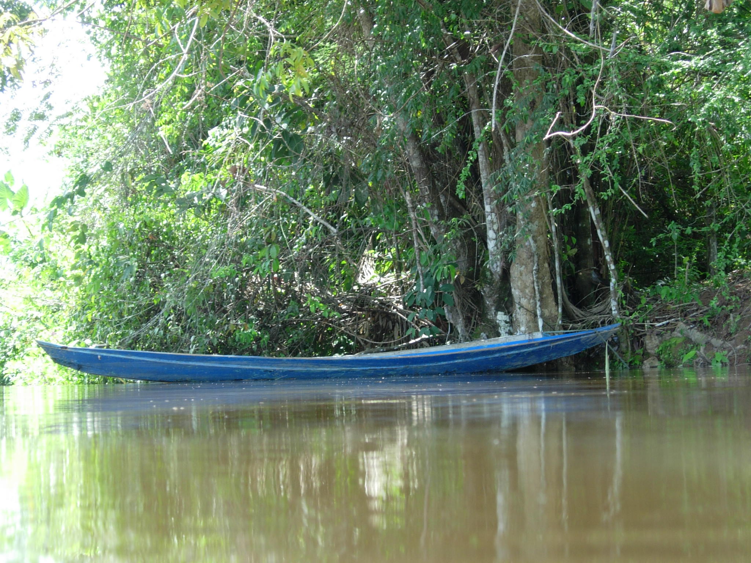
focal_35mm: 82
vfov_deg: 18.0
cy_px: 282
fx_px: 1779
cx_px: 376
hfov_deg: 23.8
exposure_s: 1/58.6
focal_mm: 17
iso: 64
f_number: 4
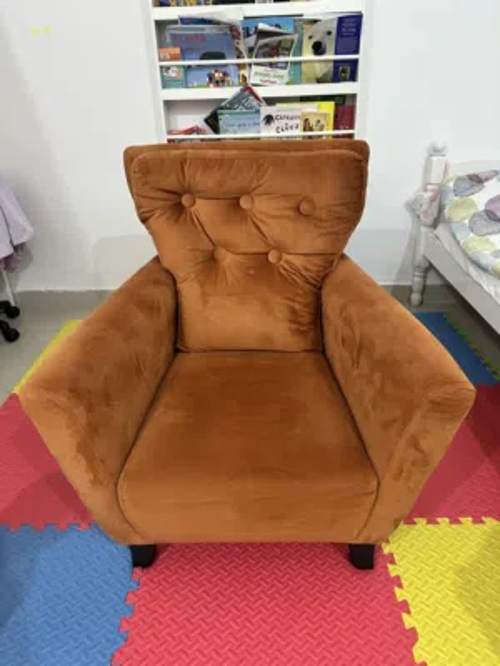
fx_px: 462
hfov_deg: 56.8
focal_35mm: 24
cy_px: 333
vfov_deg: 71.6
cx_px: 250
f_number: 1.78
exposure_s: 1/50
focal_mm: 6.86
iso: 800
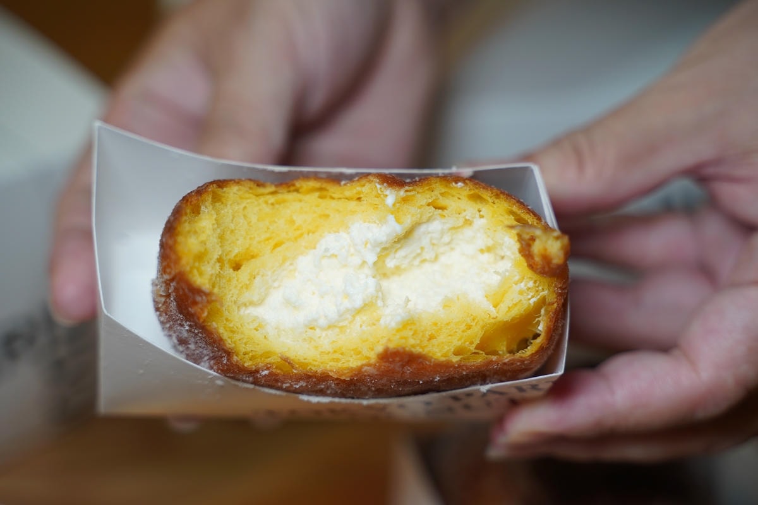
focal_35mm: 75
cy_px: 252
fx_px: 1579
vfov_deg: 18.2
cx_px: 379
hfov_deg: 27.0
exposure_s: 1/80
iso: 160
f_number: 4
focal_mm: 75
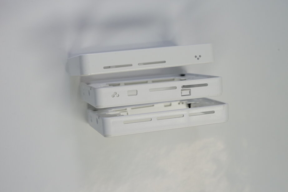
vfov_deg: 27.0
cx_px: 144
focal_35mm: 50
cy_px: 96
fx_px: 400
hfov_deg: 39.6
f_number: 6.3
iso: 1250
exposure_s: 1/60
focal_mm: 50
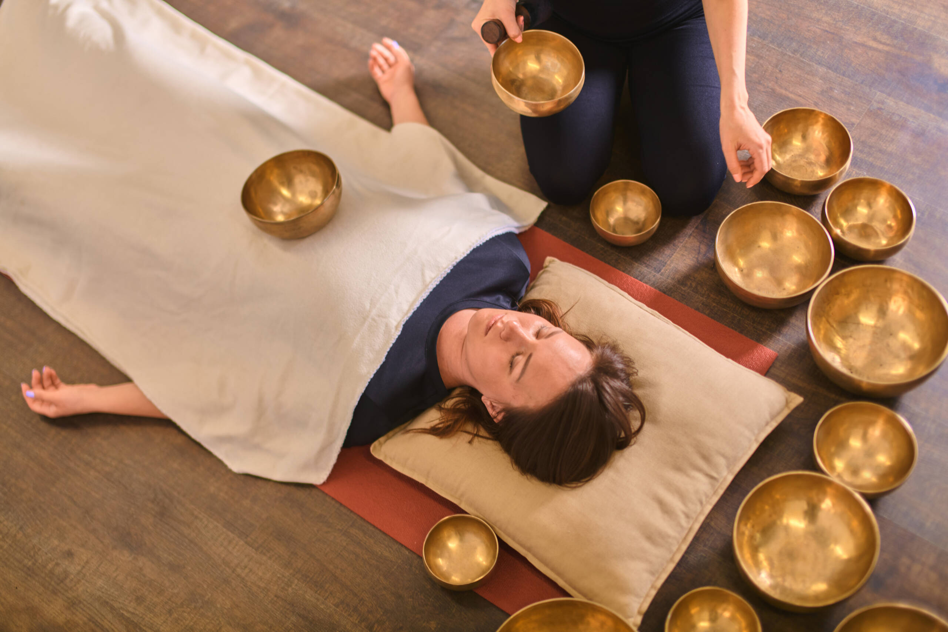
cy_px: 316
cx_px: 474
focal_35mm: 50
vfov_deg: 27.0
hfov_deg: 39.6
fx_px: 1317
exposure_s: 1/250
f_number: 1.8
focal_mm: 50
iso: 125
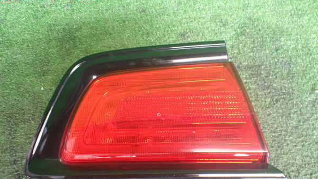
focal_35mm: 33
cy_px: 108
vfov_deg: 35.5
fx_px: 278
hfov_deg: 59.5
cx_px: 158
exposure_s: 1/60
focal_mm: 5.4
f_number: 2.3
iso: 800
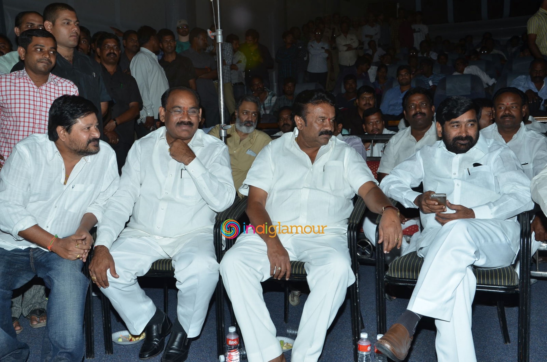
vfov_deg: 31.8
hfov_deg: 46.5
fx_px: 637
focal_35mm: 42
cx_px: 274
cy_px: 181
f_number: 6.3
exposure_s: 1/125
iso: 320
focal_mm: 28
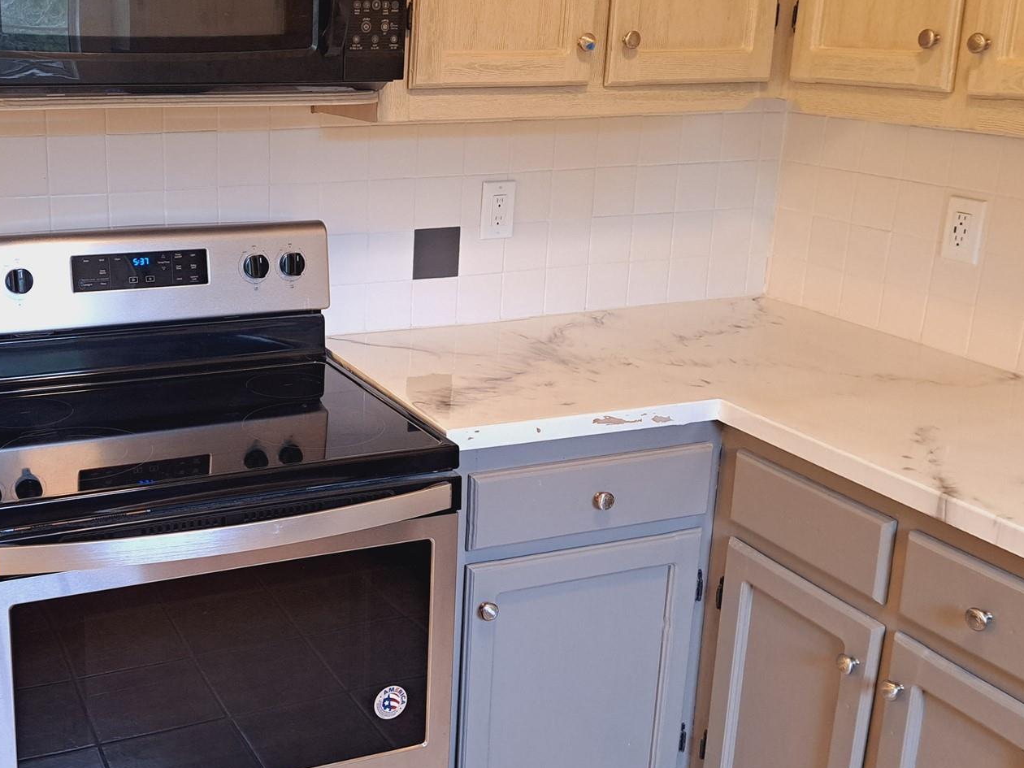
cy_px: 349
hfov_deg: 46.6
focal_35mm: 39
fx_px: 1154
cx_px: 293
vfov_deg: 36.8
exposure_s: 1/60
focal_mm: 5.23
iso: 250
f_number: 1.8
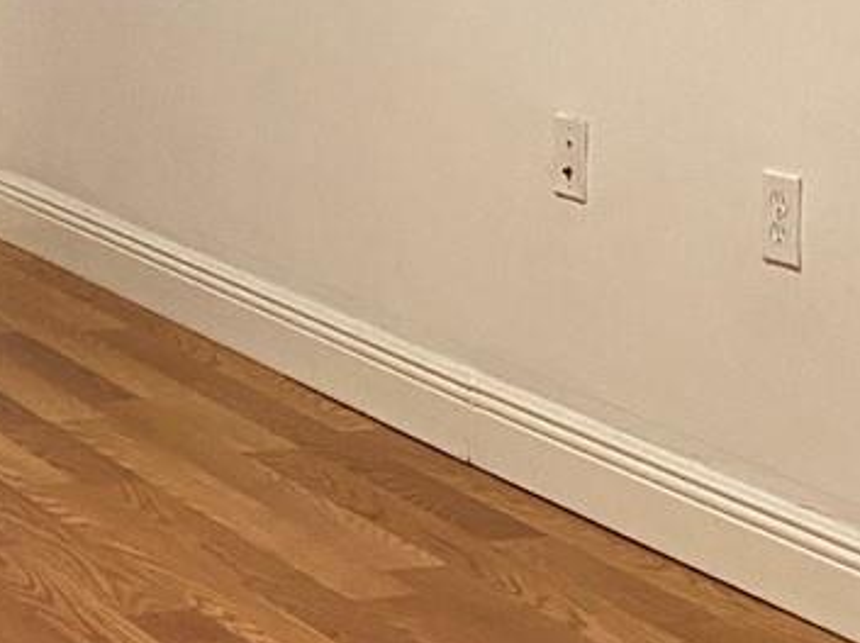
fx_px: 2929
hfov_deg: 15.6
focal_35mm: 118
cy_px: -227
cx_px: -368
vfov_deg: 12.1
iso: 400
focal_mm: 4.25
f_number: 1.8
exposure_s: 1/60
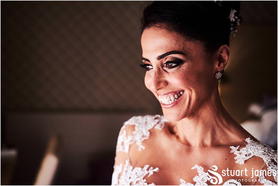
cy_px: 93
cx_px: 139
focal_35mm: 53
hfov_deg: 37.5
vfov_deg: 25.6
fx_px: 409
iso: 3200
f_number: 2
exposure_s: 1/800
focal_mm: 35
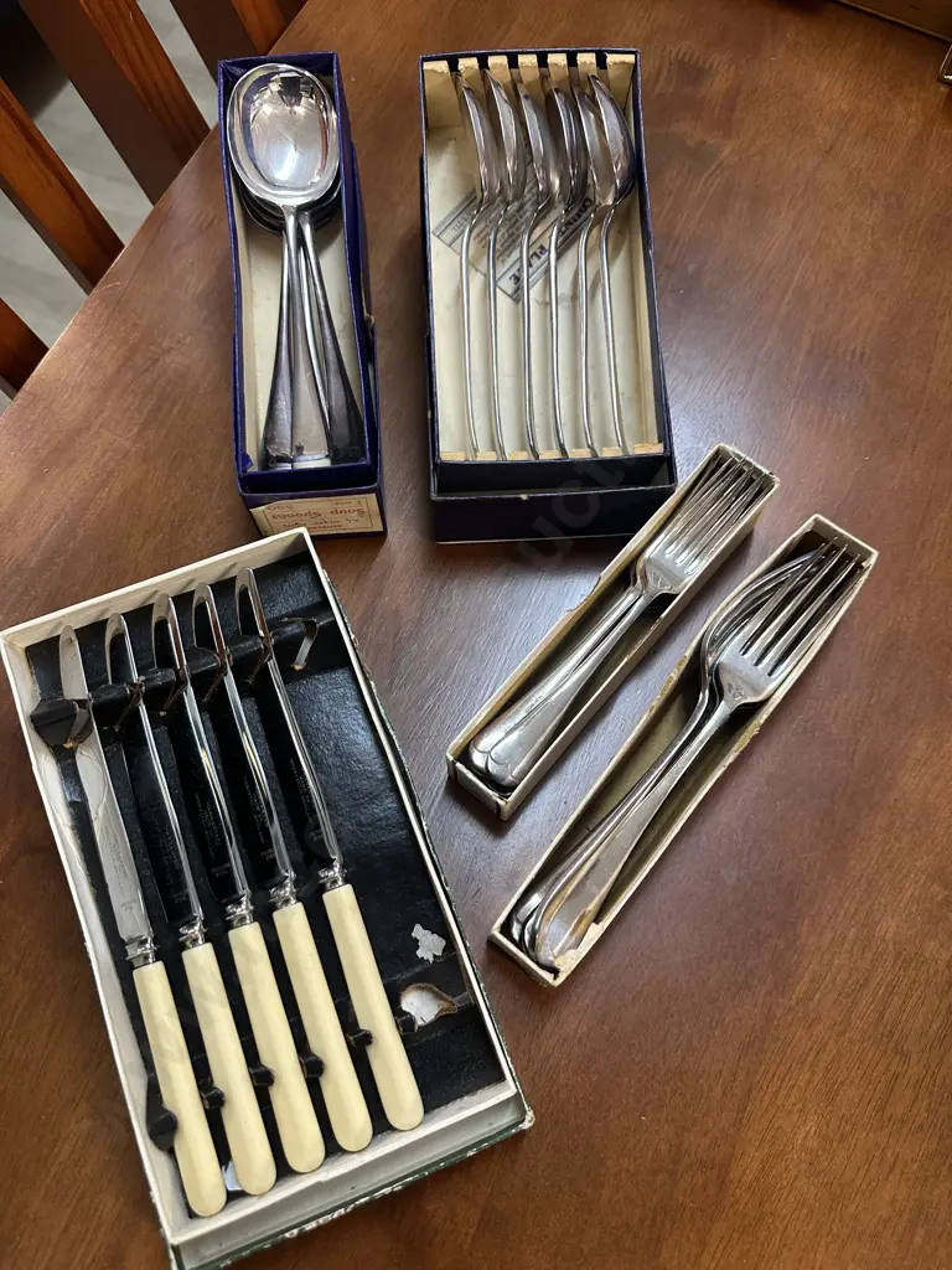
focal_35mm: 24
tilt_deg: -69.3
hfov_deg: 56.8
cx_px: 476
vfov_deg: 71.6
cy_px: 635
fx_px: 880
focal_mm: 6.86
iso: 200
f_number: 1.78
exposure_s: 1/50
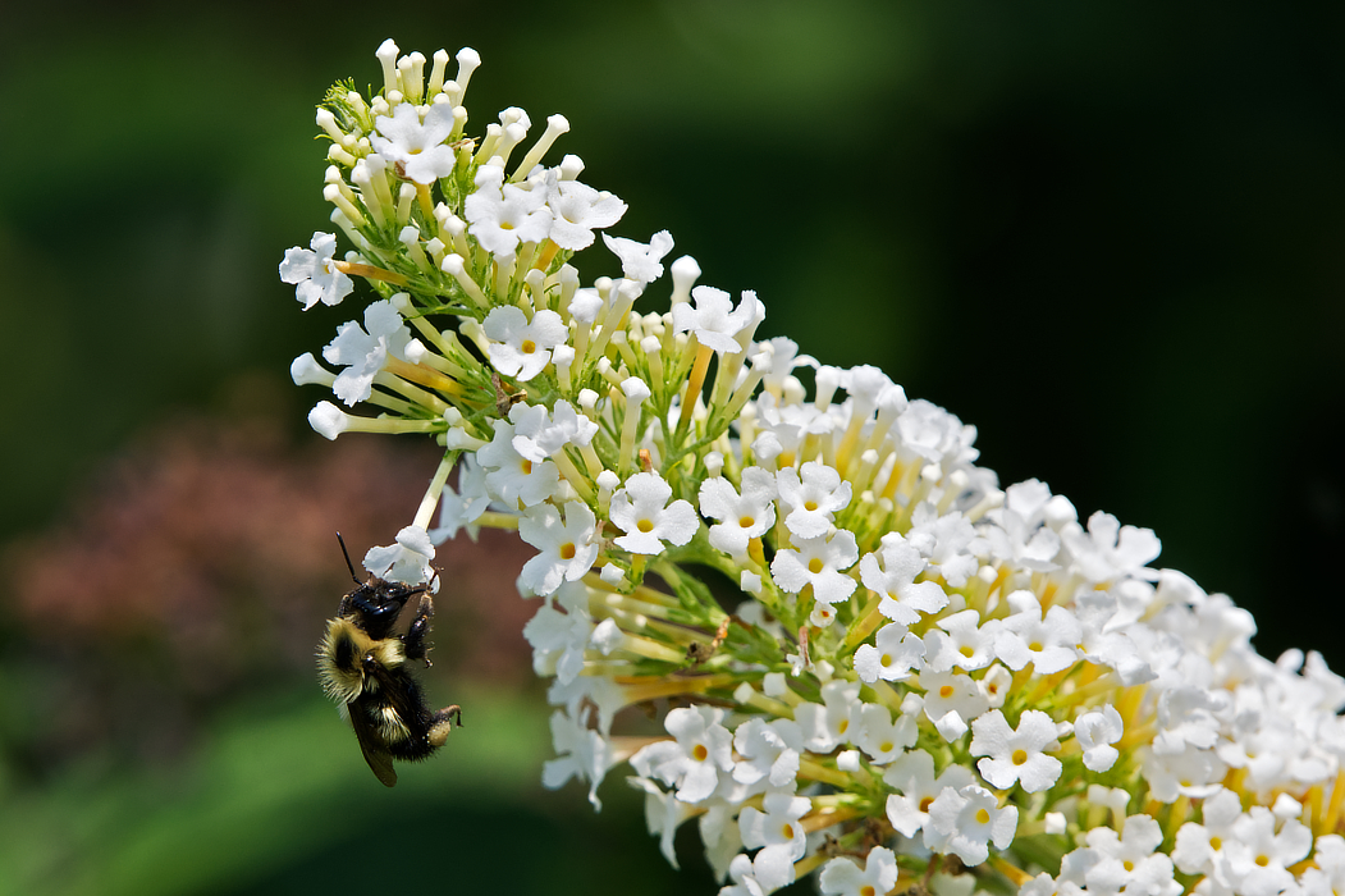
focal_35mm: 666
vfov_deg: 2.1
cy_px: 506
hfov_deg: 3.1
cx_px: 493
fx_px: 24873
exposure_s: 1/800
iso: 360
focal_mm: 500
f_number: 8
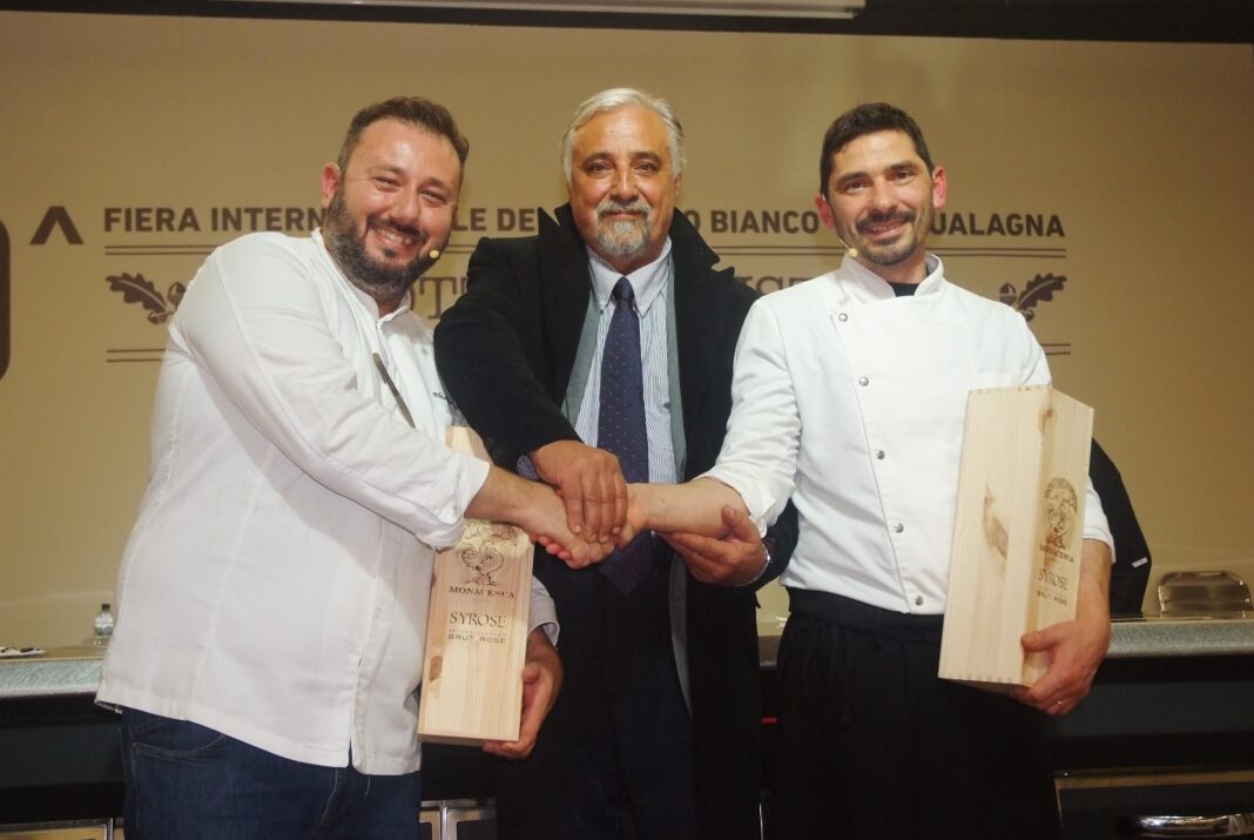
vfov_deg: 28.7
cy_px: 420
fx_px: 1639
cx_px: 627
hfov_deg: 41.9
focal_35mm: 47
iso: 1250
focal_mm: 31
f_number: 5.6
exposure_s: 1/160
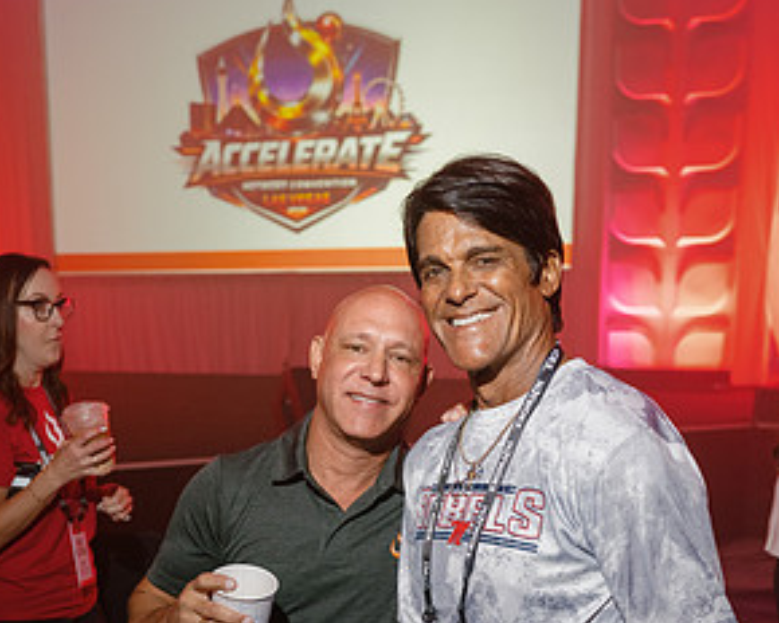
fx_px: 1176
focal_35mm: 51
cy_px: 553
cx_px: 384
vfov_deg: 28.6
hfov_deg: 36.7
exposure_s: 1/160
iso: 1250
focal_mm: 35
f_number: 4
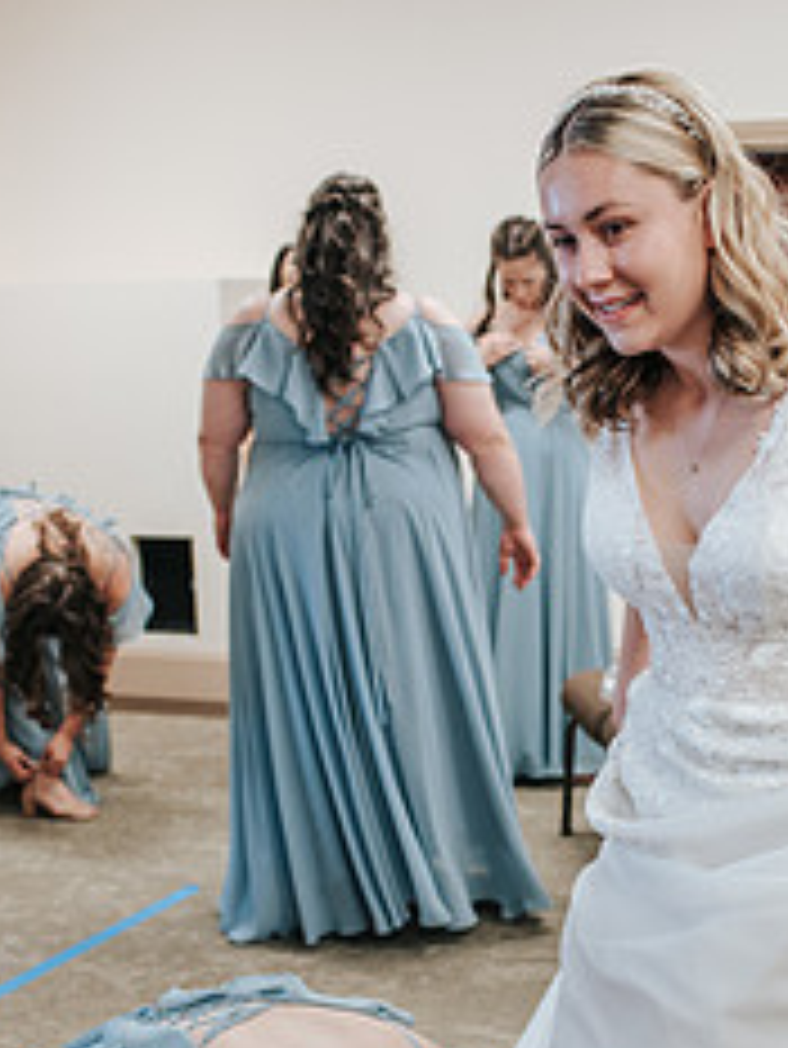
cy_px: 720
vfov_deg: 29.5
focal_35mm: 65
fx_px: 1971
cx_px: 657
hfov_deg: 22.2
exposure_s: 1/125
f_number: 2.8
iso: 720
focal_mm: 35
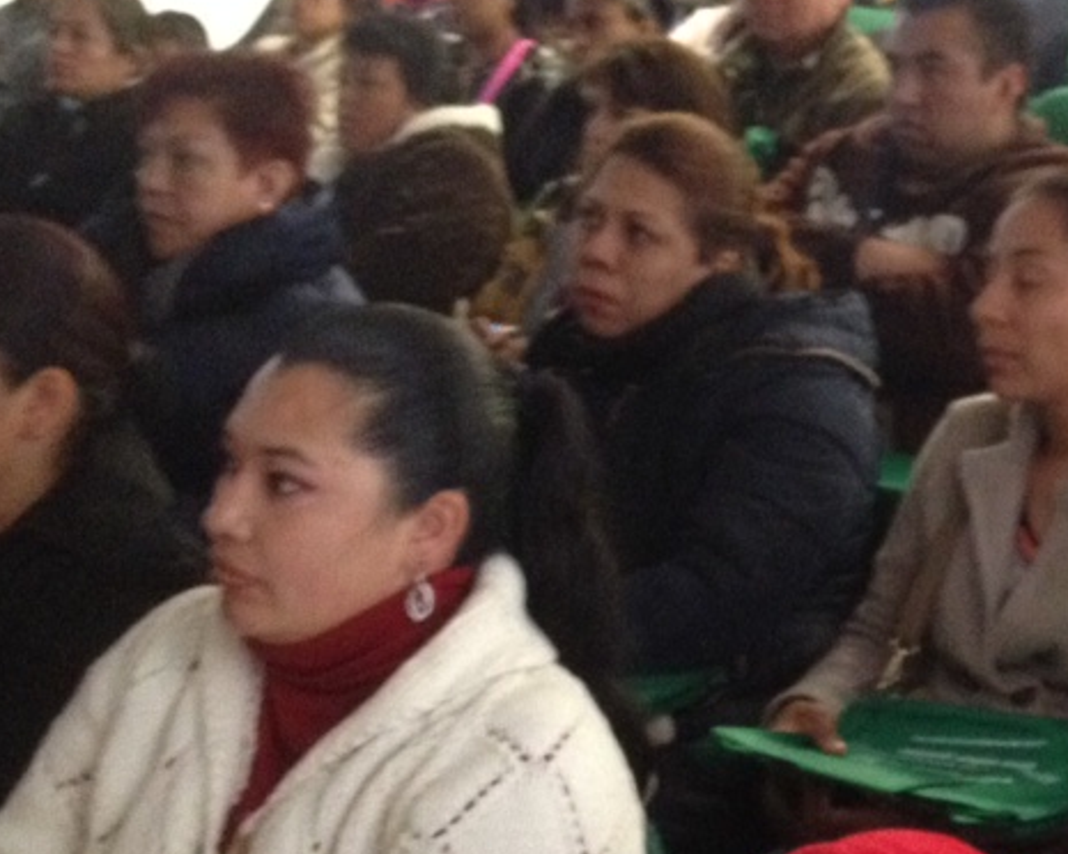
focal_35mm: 94
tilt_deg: -12.2
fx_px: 2971
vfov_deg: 16.3
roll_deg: -3.2
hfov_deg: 19.9
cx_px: 1001
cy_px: 553
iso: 400
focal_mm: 4.28
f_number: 2.4
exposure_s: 1/15
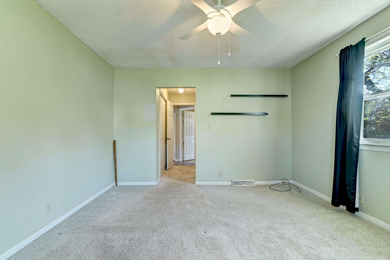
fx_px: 173
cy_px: 130
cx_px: 195
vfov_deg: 73.7
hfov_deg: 96.7
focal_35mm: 16
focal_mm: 16
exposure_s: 1/8
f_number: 8
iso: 125
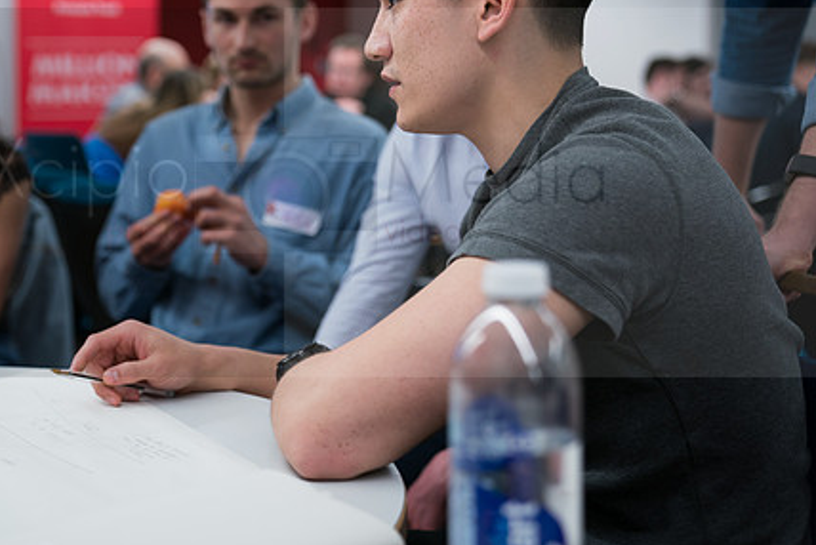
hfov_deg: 30.8
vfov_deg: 20.9
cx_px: 286
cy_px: 192
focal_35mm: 65
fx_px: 1474
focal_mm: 48
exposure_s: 1/60
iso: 500
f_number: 2.8
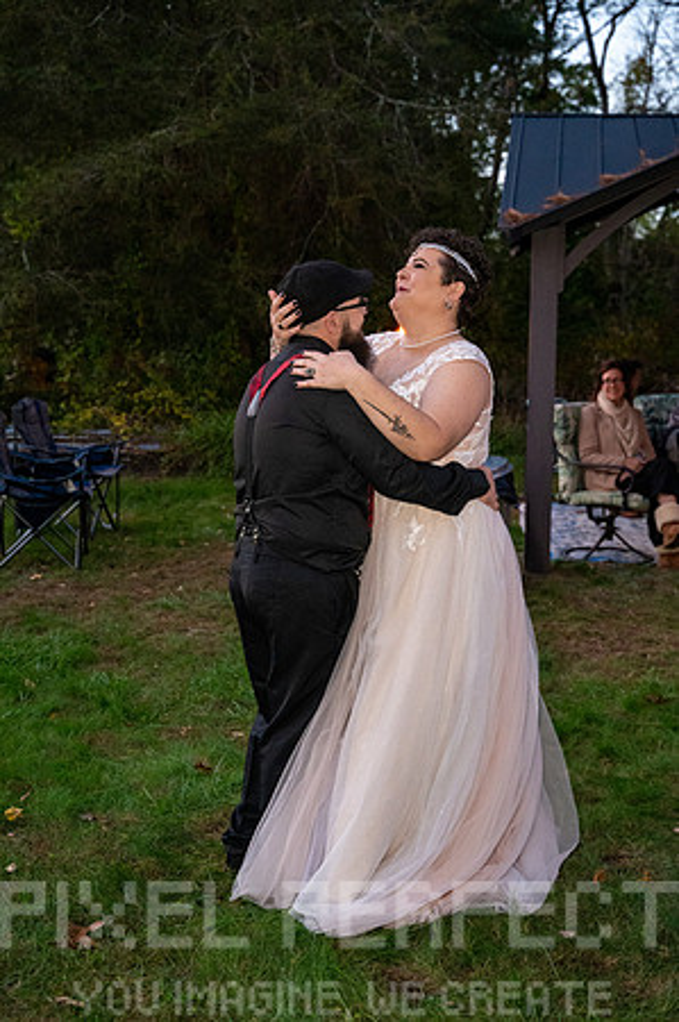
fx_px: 1418
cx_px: 340
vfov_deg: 39.6
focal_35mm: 50
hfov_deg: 26.9
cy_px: 511
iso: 12800
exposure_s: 1/60
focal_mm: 50
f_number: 4
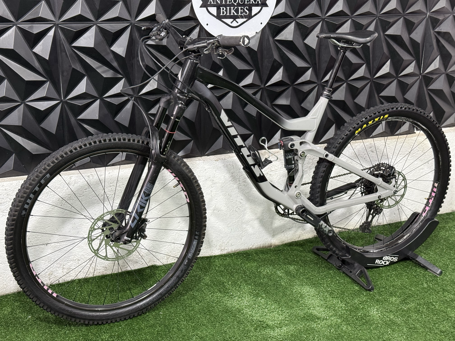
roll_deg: -1.8
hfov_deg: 39.7
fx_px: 631
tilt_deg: -17.7
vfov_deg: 30.3
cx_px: 228
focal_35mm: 48
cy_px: 170
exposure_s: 1/60
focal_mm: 6.76
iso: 200
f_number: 1.78
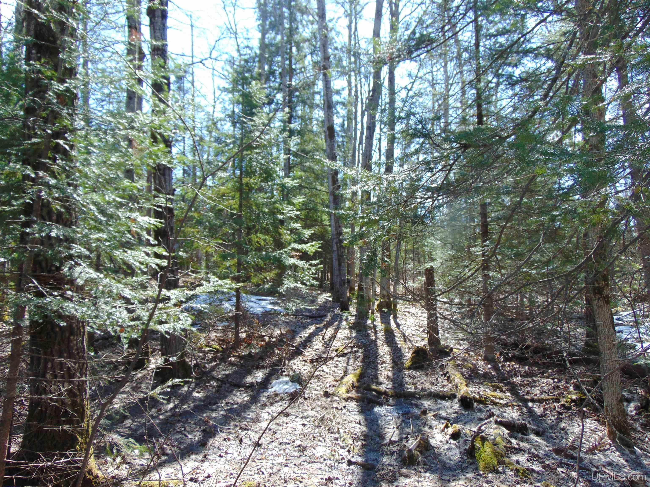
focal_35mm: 25
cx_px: 325
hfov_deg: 69.4
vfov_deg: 54.9
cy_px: 244
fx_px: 469
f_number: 3
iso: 80
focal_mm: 4.5
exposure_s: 1/250
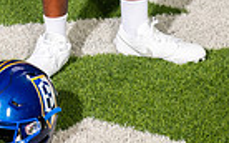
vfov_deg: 7.0
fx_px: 1079
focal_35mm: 173
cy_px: -226
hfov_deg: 12.1
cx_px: 86
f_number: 7.1
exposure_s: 1/320
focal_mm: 52
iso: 800
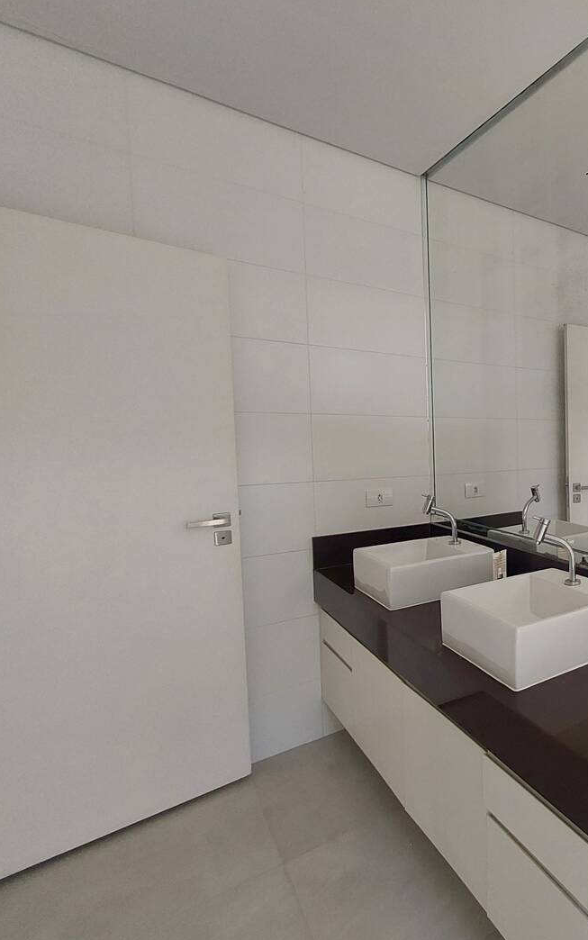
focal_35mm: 19
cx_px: 645
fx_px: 487
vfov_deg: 88.0
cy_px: 478
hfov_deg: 46.3
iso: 100
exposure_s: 1/50
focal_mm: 1.74
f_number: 2.2
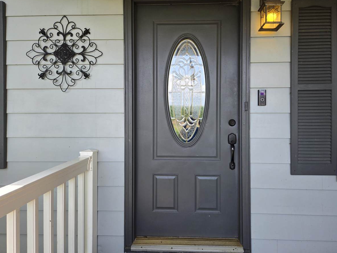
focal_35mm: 25
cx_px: 182
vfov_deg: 54.8
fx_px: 243
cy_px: 120
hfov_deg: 69.3
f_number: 1.8
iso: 25
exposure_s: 1/191
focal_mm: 5.4
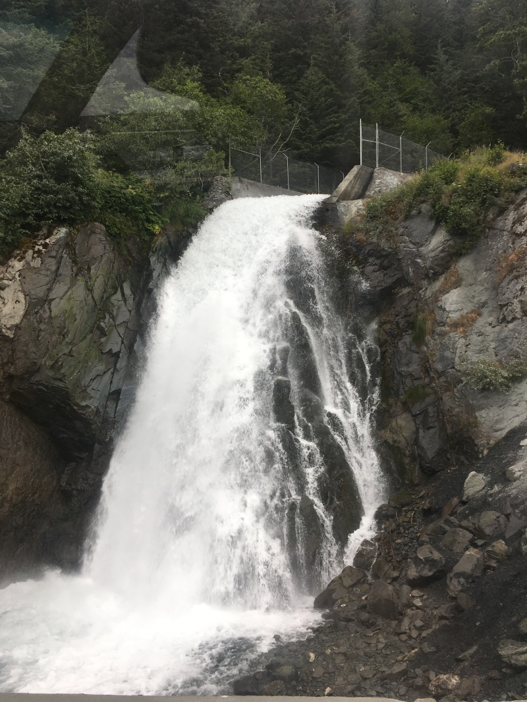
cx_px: 264
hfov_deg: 48.2
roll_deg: -4.1
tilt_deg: +7.6
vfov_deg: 61.6
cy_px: 351
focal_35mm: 29
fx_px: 588
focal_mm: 4.15
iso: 25
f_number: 2.2
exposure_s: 1/204
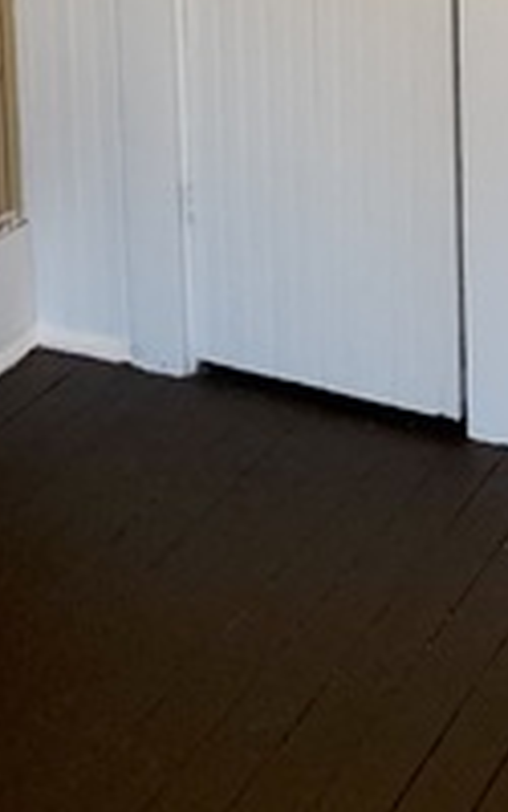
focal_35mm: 92
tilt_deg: -8.8
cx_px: 315
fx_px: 2038
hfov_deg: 14.2
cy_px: -171
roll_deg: +1.9
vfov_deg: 21.0
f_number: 1.8
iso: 160
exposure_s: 1/60
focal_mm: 4.25
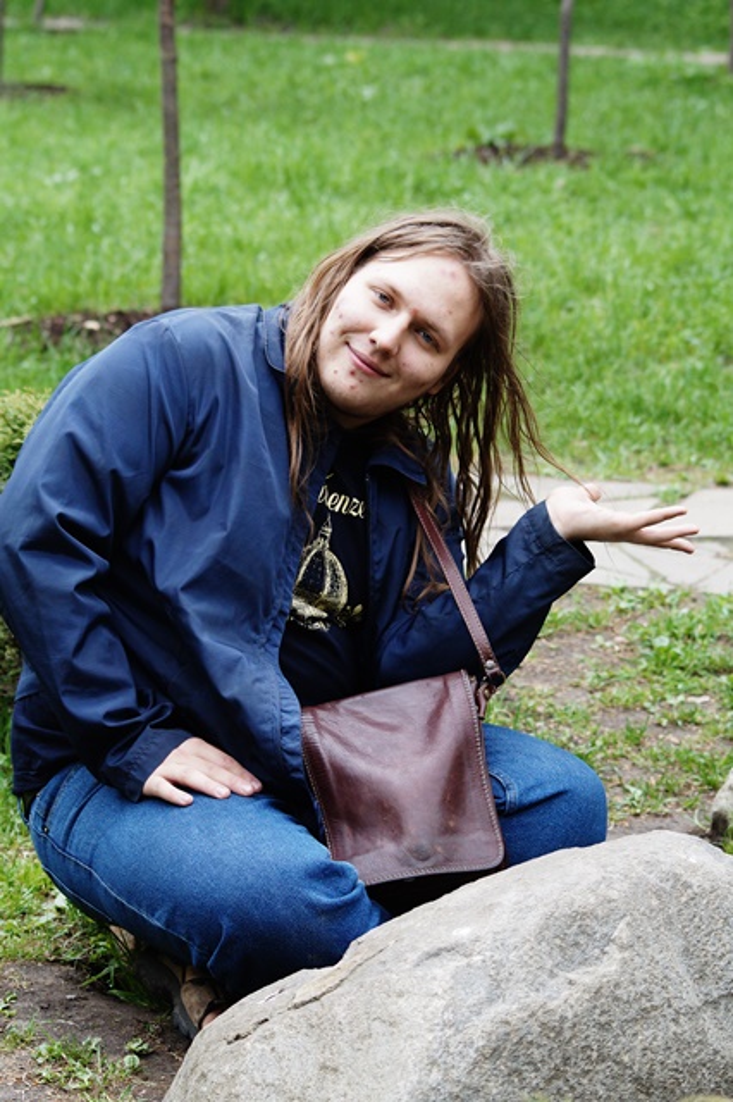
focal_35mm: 105
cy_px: 551
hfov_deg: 13.0
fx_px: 3210
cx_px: 366
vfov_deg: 19.5
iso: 800
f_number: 5.6
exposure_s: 1/250
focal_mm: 70
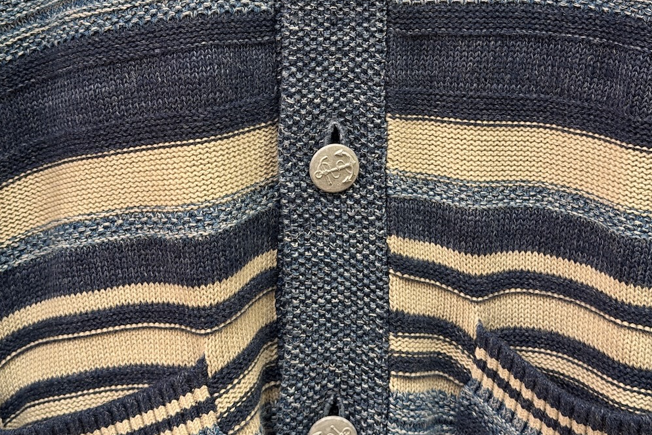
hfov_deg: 30.1
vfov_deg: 20.1
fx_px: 1213
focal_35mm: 67
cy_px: 84
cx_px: 328
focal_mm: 6.76
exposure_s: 1/30
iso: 640
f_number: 1.78
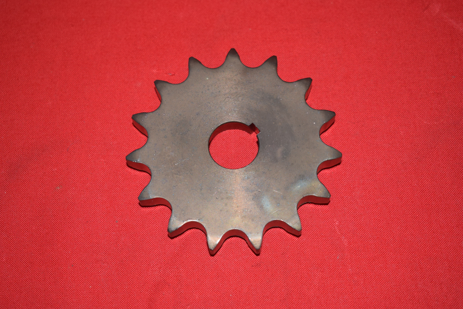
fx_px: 823
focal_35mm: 64
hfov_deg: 31.4
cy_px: 155
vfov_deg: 21.3
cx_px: 235
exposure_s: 1/160
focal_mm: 42
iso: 640
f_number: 5
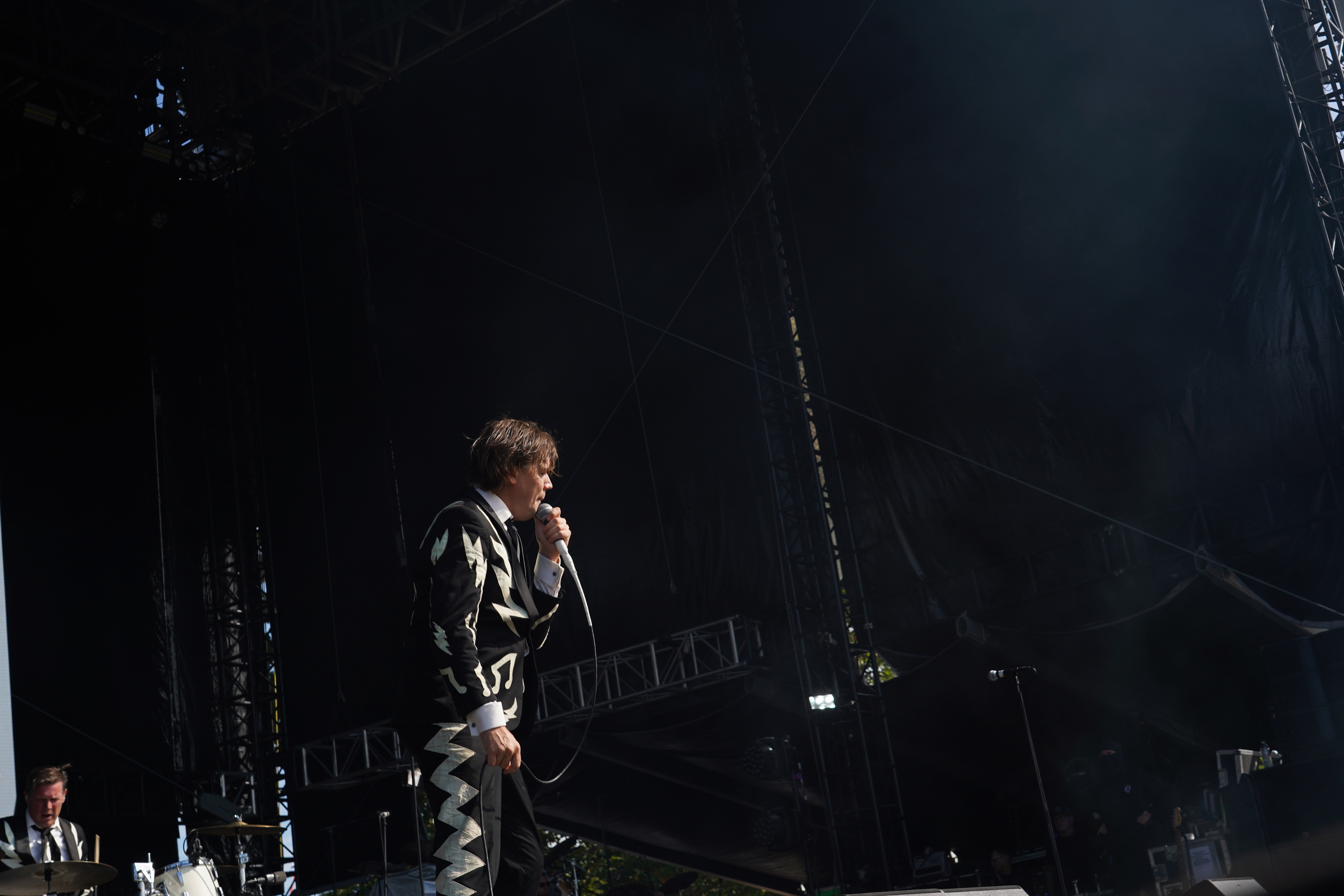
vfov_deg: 28.1
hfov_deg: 41.1
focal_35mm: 48
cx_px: 672
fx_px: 1792
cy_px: 448
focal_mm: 48
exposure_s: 1/250
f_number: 8
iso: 100
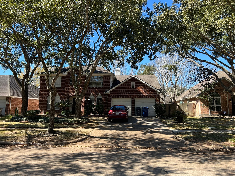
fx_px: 177
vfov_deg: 53.1
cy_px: 88
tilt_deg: +7.6
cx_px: 118
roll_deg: -1.5
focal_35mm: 26
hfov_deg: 67.3
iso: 50
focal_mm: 5.7
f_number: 1.5
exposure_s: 1/1196
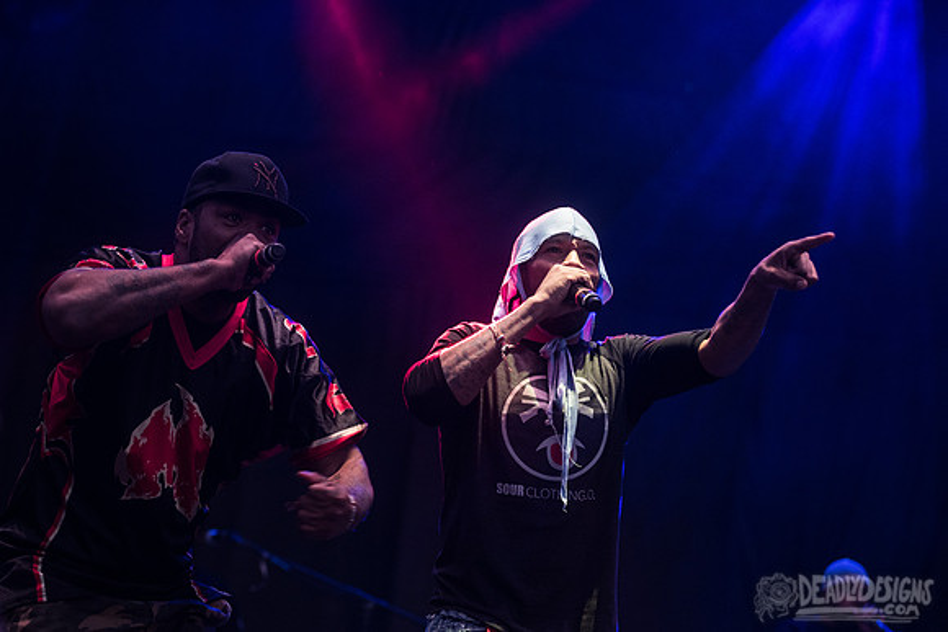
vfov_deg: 13.3
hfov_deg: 19.9
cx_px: 438
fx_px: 2707
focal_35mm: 103
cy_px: 306
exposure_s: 1/400
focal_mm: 95
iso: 1600
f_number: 4
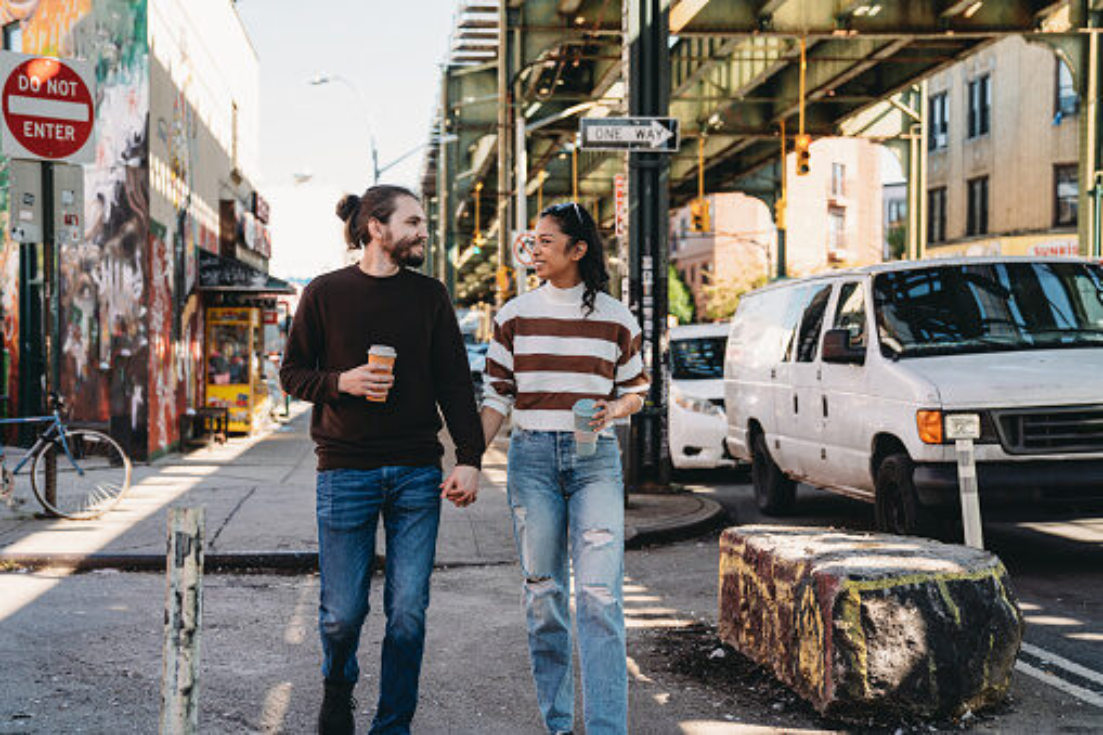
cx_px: 552
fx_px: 1470
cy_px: 368
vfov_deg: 28.1
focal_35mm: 48
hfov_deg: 41.1
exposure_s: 1/250
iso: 100
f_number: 2.8
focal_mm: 48
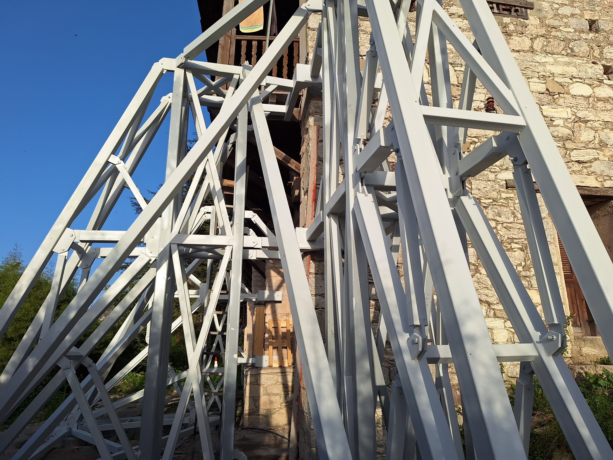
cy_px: 230
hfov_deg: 73.9
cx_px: 306
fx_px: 407
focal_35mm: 23
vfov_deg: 58.9
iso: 40
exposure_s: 1/2488
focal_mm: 5.54
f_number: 1.8
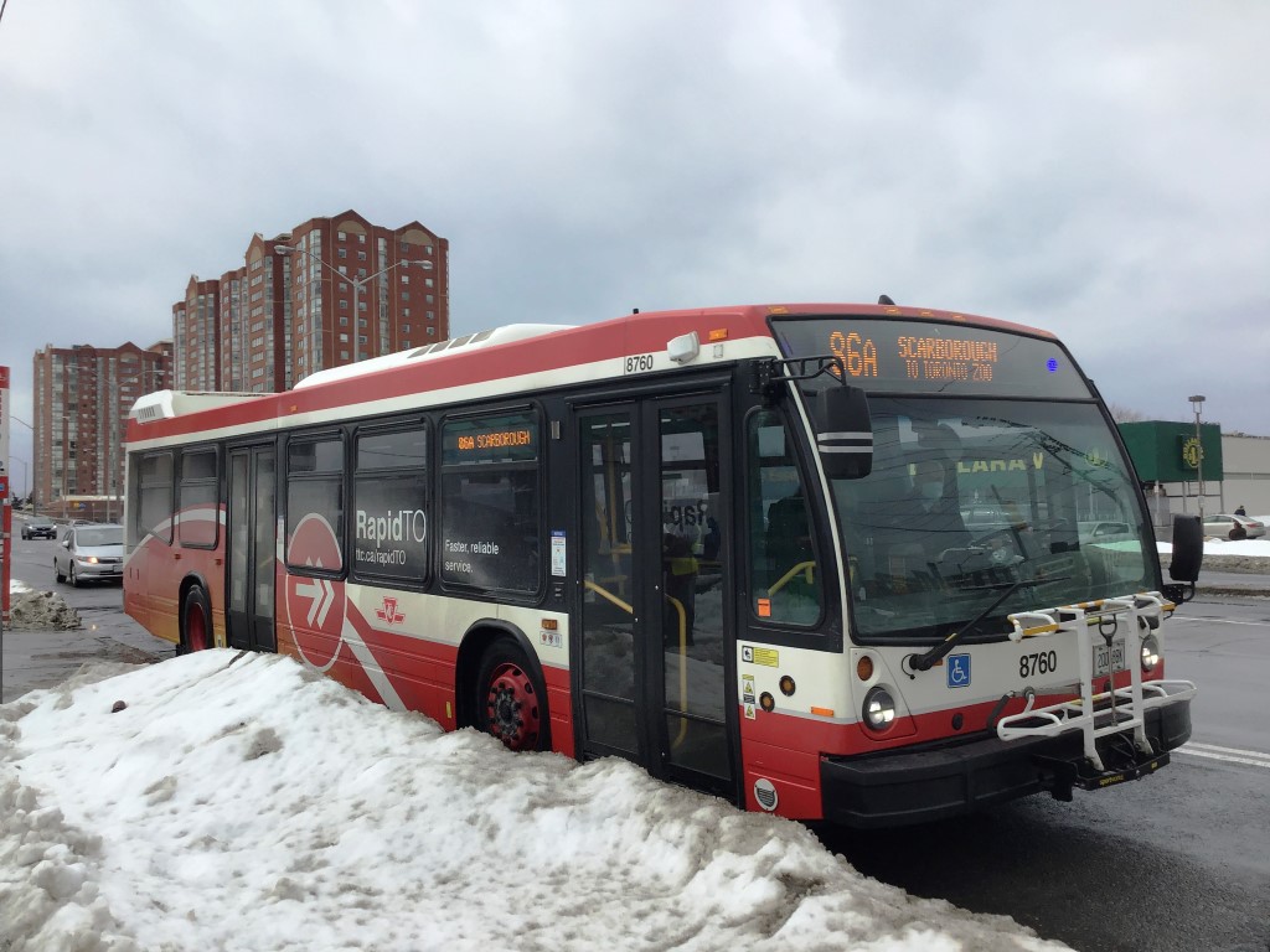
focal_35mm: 31
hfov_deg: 58.4
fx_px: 1137
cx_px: 635
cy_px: 476
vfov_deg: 45.4
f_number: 2.4
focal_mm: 3.3
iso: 25
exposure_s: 1/1253
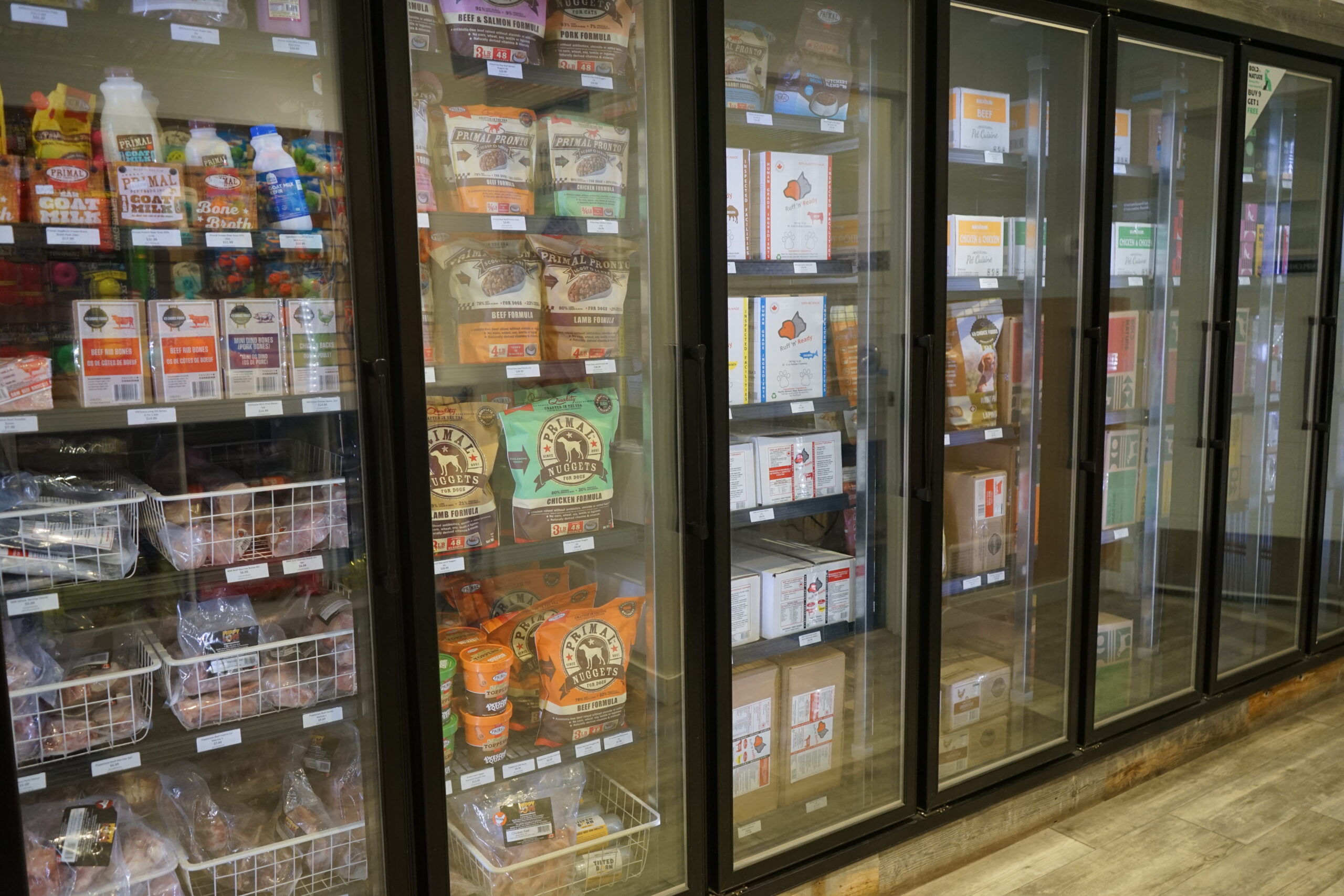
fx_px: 1045
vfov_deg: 46.4
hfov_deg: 65.5
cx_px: 672
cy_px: 448
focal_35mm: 28
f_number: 4
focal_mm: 28
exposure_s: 1/160
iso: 1600
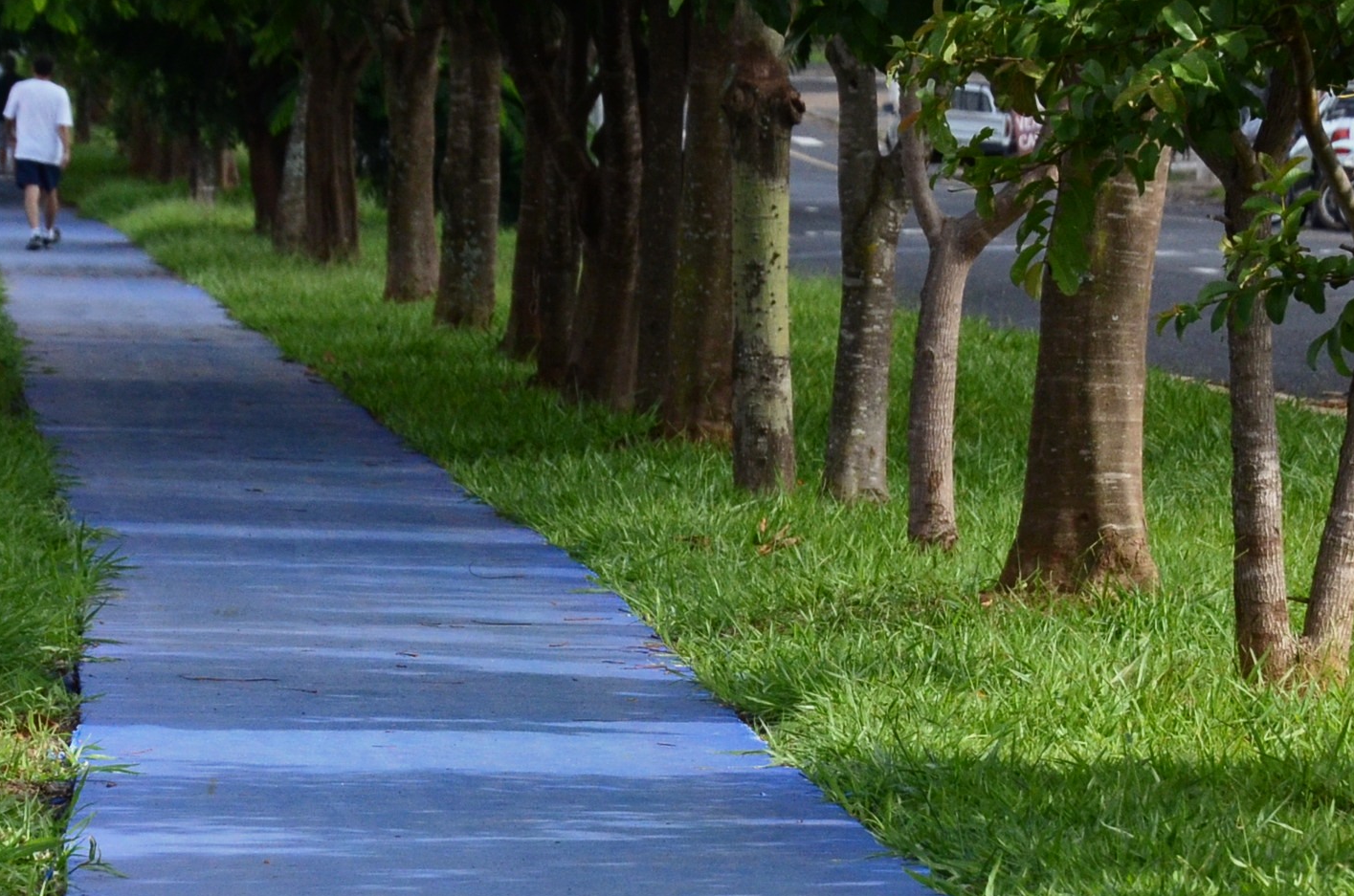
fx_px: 15437
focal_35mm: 411
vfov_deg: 3.3
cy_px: 741
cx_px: 568
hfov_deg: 5.0
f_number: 8
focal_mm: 105
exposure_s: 1/1000
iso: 800
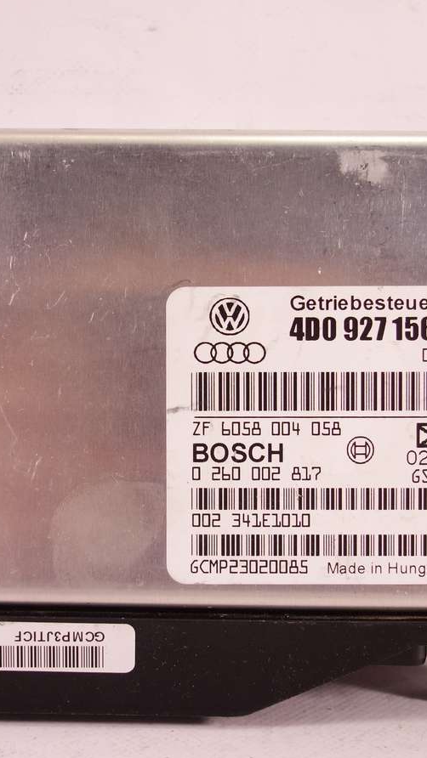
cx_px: 150
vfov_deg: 45.5
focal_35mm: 45
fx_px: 905
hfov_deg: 26.4
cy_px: 374
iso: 200
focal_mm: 10.4
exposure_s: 1/80
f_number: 2.2
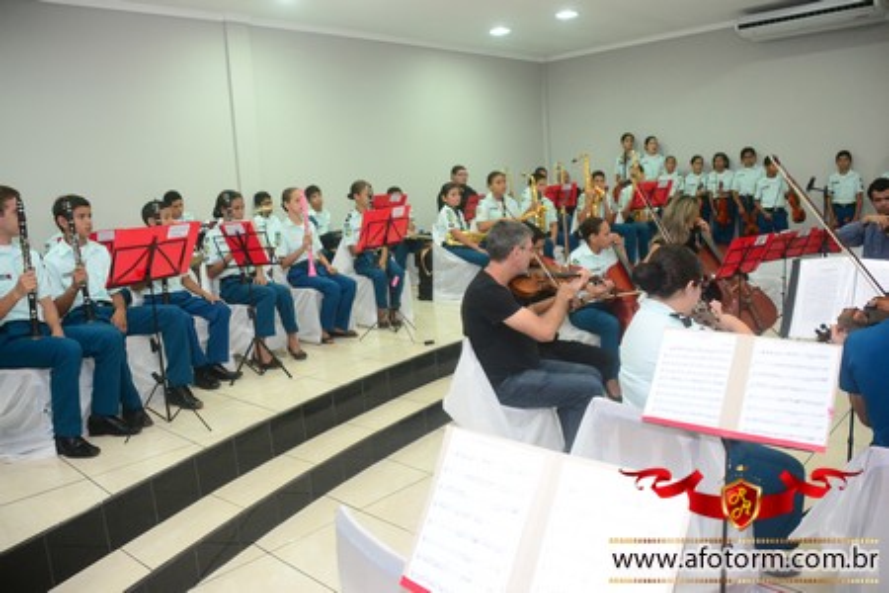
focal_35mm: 30
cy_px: 296
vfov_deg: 43.6
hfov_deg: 61.9
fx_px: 741
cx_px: 444
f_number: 3.5
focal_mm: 20
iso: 1600
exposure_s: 1/60
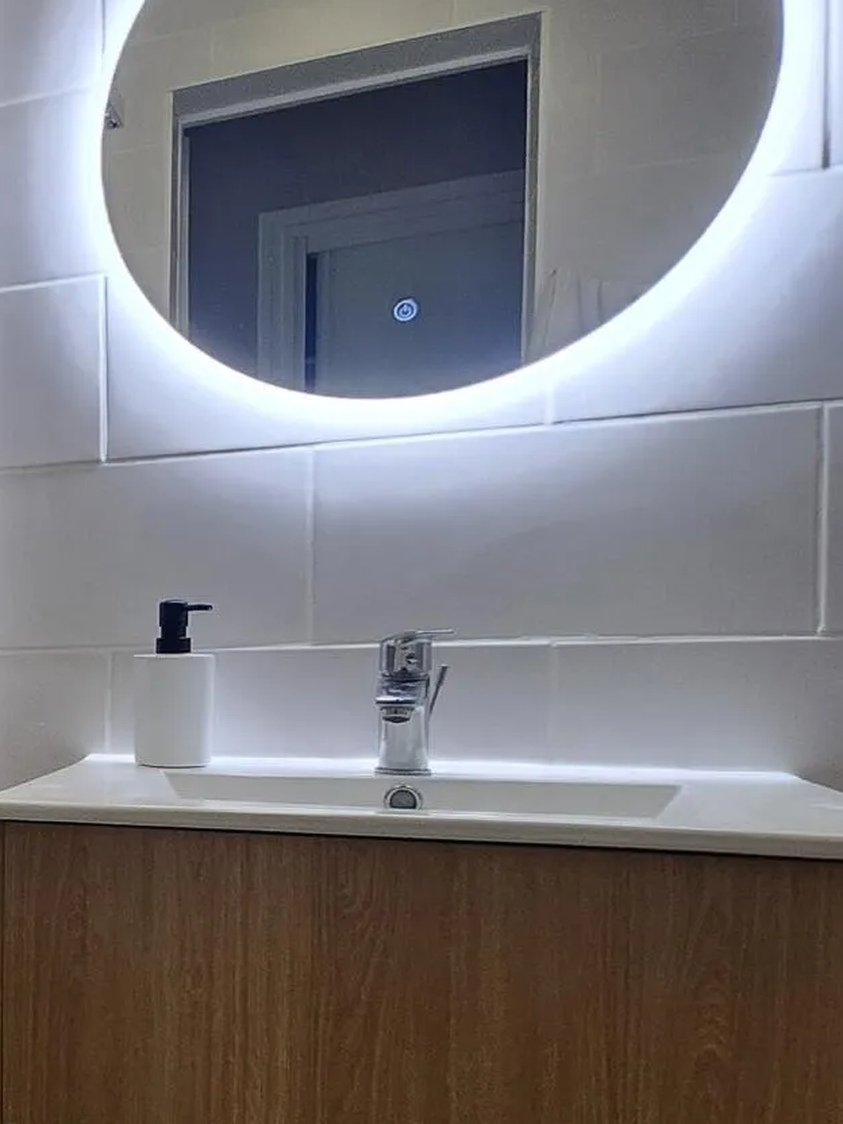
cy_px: 735
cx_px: -331
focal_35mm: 40
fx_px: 1299
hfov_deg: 27.8
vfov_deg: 46.2
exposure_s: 1/50
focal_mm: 1.74
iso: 160
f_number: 2.2
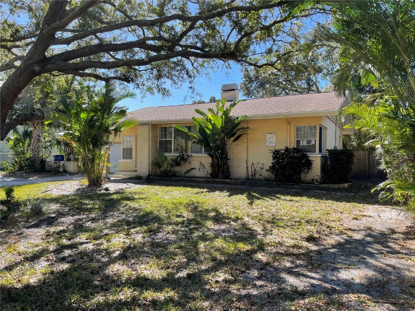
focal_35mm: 26
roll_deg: +0.4
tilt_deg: -1.0
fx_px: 312
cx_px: 208
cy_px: 156
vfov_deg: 53.1
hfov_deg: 67.3
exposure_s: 1/1208
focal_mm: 4.2
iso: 32
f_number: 1.6
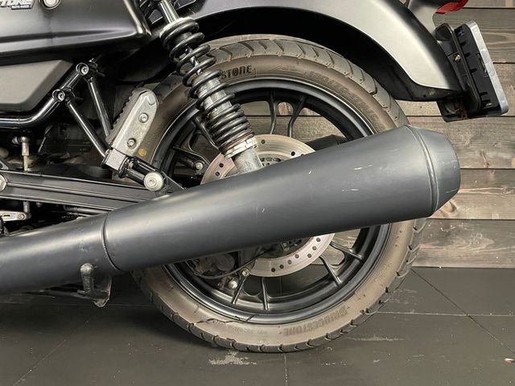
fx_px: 387
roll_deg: +0.6
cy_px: 193
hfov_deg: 67.3
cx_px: 258
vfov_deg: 53.1
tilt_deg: -5.0
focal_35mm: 26
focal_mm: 4.2
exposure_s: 1/33
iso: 640
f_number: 1.6
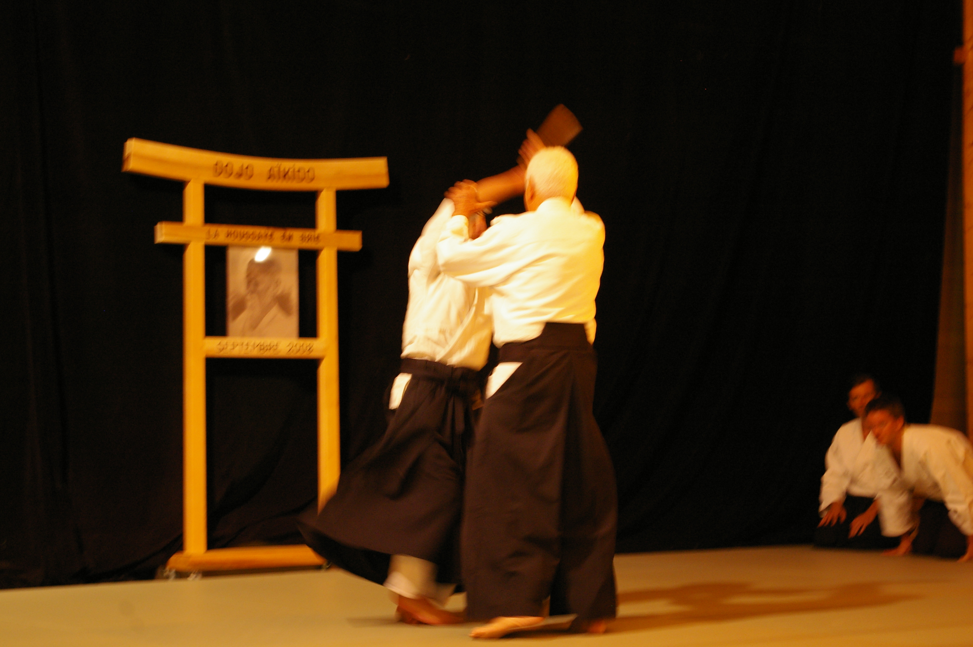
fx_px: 2025
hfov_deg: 27.0
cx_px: 486
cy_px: 324
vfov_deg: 18.1
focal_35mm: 75
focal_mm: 50
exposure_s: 1/15
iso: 800
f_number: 5.6
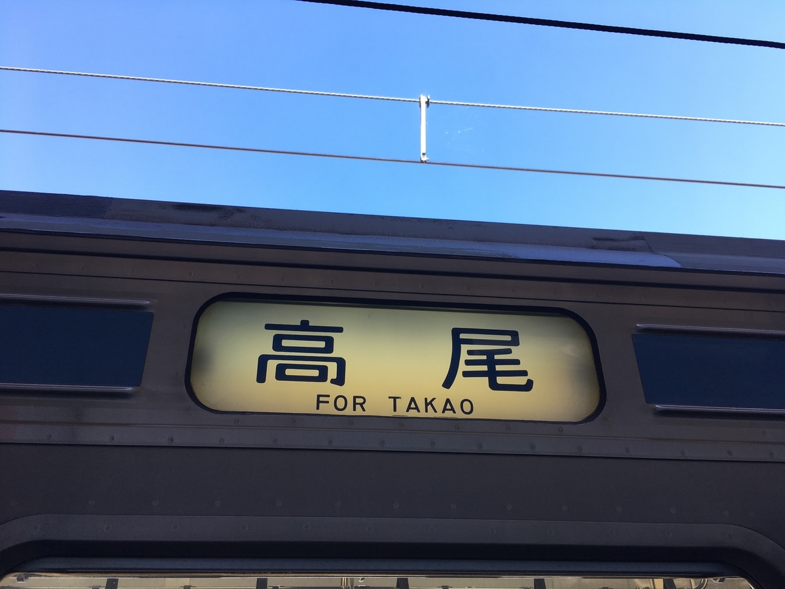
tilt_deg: +28.5
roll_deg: -0.4
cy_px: 294
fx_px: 658
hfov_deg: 61.7
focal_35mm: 29
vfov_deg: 48.2
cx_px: 392
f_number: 2.2
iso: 25
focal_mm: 4.15
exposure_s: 1/241
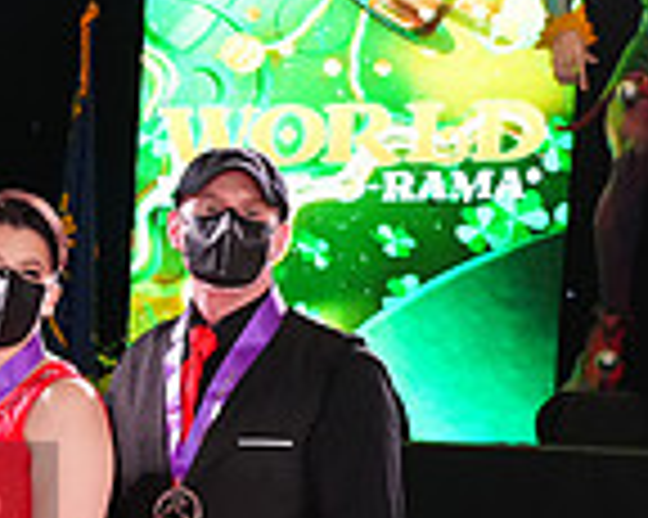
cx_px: -432
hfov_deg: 13.1
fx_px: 2606
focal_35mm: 136
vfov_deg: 11.2
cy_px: 561
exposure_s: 1/200
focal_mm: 36
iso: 3200
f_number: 5.6
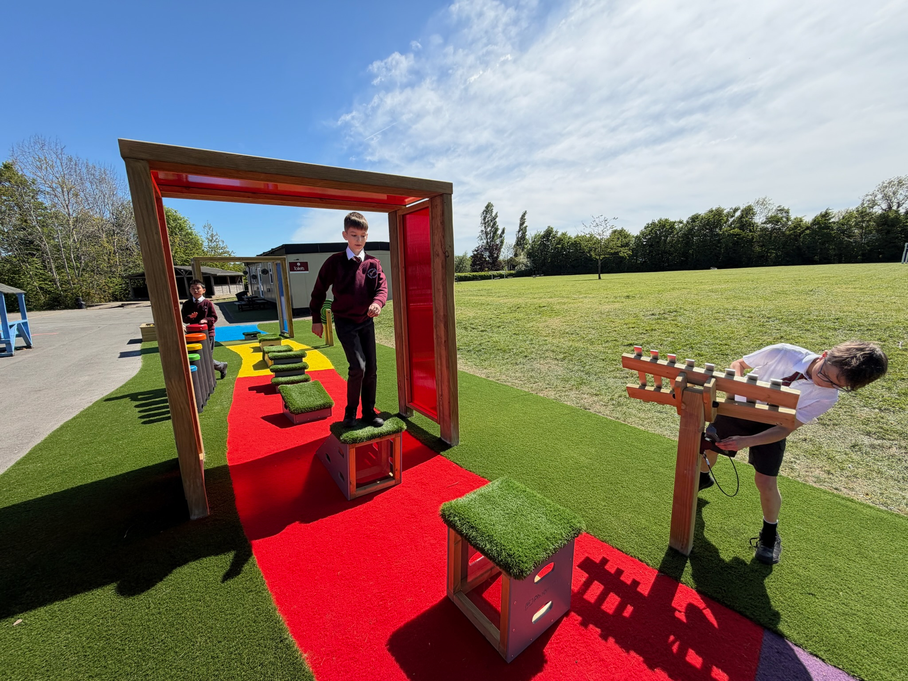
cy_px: 340
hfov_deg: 102.1
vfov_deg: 85.7
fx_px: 367
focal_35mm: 14
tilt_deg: -15.7
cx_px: 454
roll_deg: +2.1
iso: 20
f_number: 2.2
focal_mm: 2.22
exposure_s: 1/841
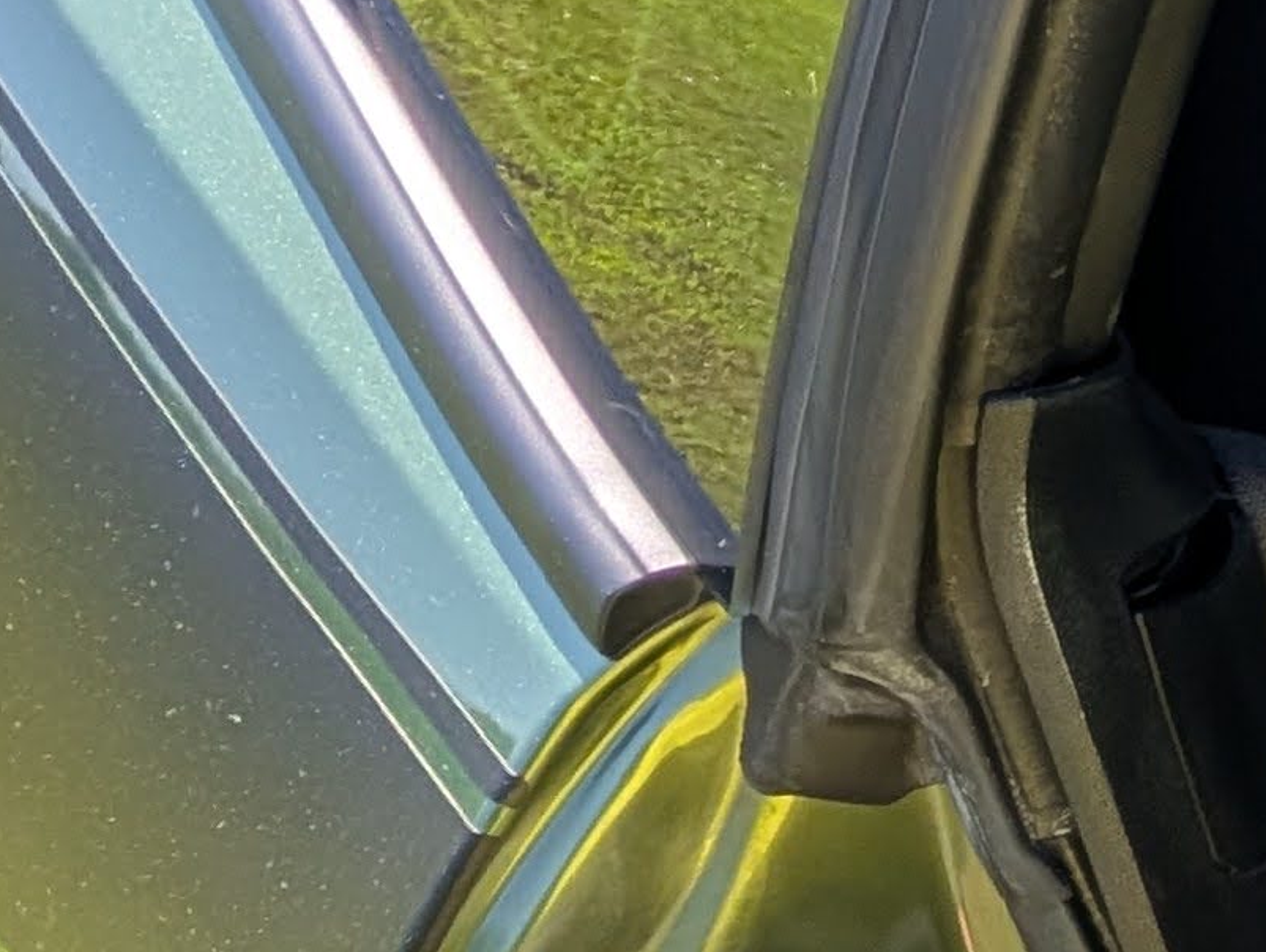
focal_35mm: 61
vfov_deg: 23.6
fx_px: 2233
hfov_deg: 20.1
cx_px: 2404
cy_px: 802
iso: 58
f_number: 1.7
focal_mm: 2.02
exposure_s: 1/1541
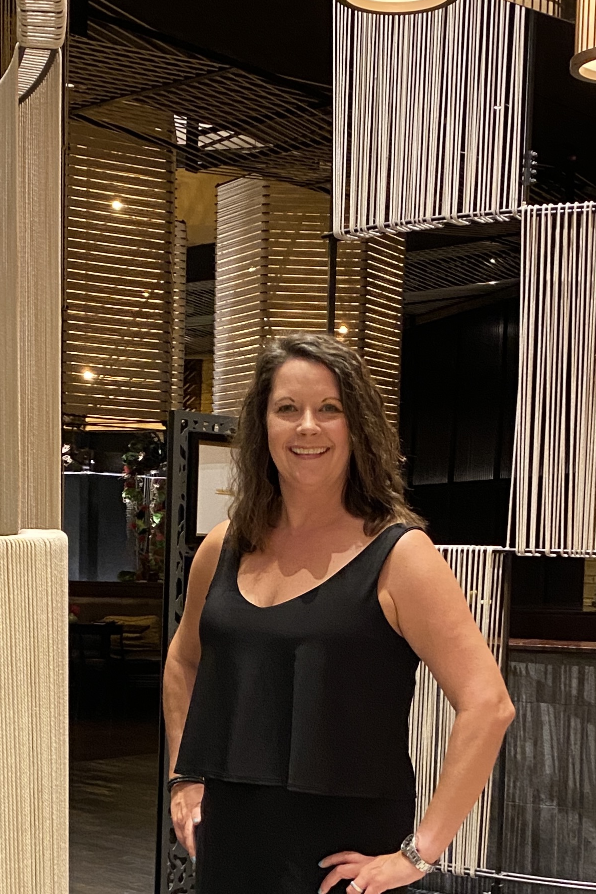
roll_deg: -1.3
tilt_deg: -4.4
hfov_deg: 46.4
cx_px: 305
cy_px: 441
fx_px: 695
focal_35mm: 28
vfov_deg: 65.5
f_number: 1.8
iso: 640
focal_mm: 4.25
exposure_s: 1/30
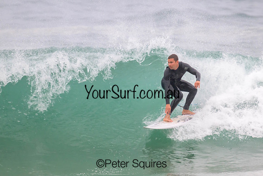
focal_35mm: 949
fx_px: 6937
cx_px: 156
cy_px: 79
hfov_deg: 2.2
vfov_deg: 1.4
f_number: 11
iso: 1600
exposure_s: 1/2000
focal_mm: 800
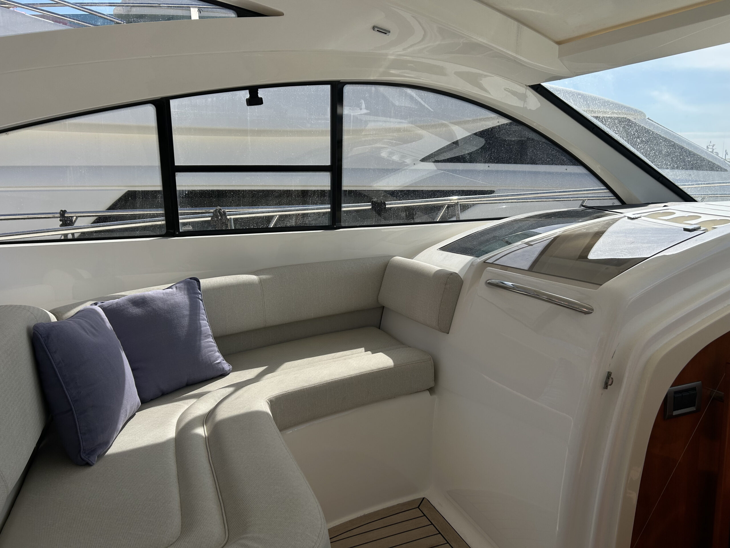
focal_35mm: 26
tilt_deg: -9.0
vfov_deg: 53.1
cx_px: 365
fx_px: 548
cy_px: 274
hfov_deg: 67.3
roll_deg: +0.4
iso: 50
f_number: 1.5
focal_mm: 5.7
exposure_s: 1/2632
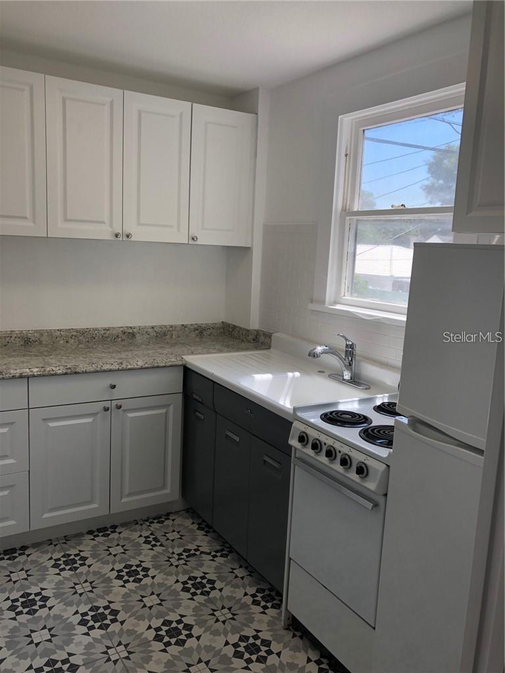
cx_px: 252
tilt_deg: -9.0
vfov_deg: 63.4
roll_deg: -2.7
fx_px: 545
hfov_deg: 49.7
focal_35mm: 28
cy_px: 336
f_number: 1.8
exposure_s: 1/183
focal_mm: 3.99
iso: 20
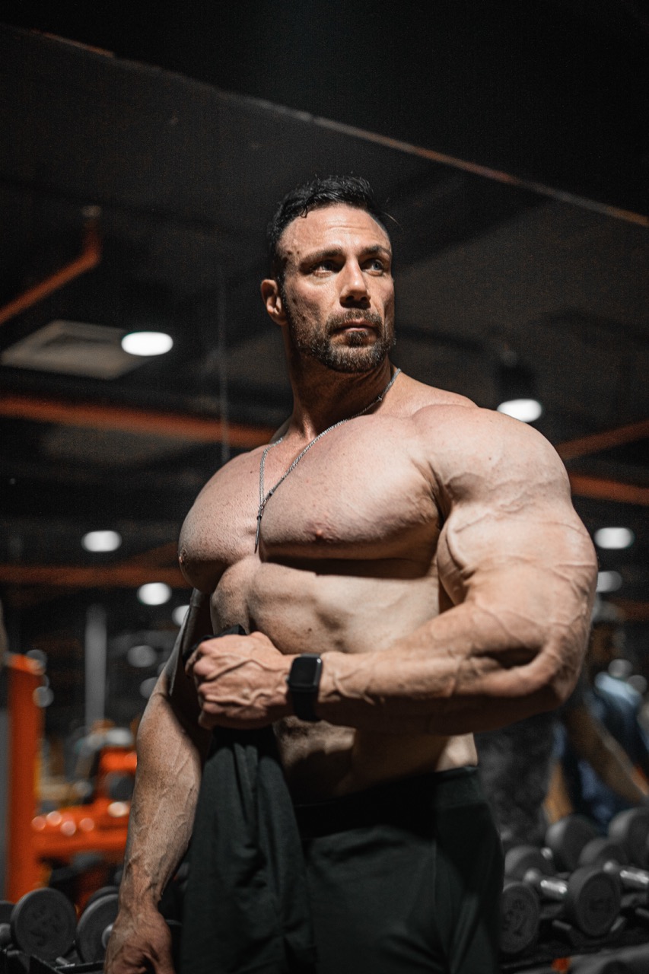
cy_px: 487
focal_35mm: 50
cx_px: 324
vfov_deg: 39.6
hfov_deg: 27.0
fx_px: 1352
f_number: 1.4
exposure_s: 1/80
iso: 320
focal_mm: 50
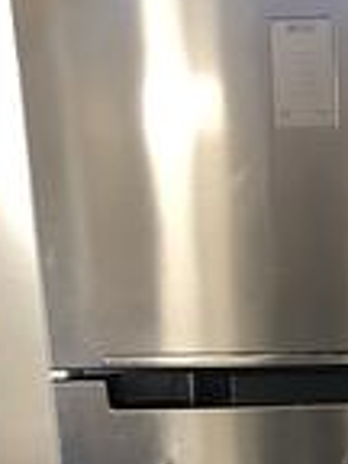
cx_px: 335
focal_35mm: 78
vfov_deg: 23.7
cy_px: 490
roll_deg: +2.0
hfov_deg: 18.5
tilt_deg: -17.4
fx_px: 1046
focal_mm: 3.99
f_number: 1.8
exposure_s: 1/9
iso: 100
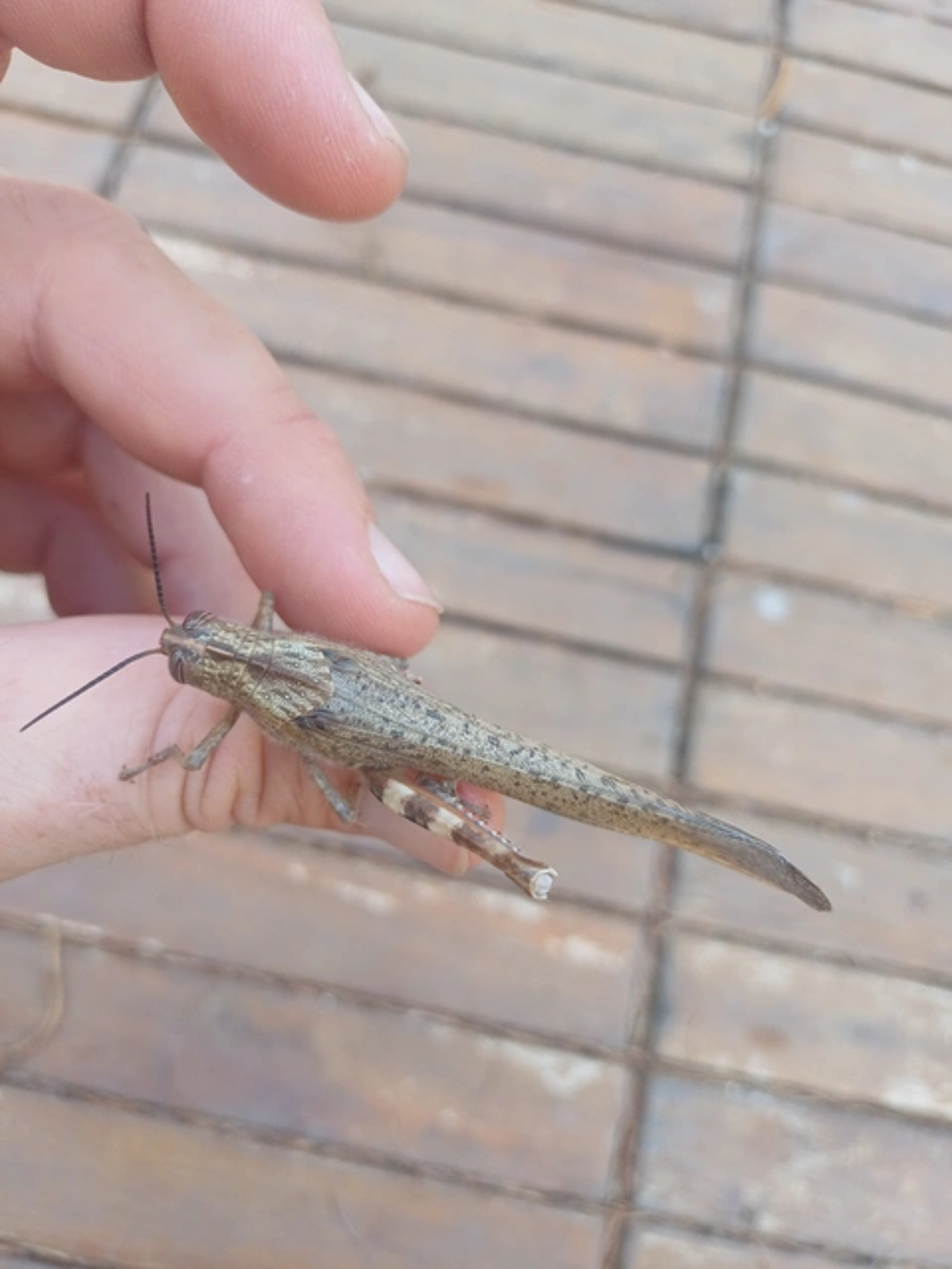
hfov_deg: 54.9
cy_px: 634
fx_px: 917
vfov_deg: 69.4
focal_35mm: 25
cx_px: 476
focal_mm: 4.65
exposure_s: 1/123
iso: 50
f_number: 1.8
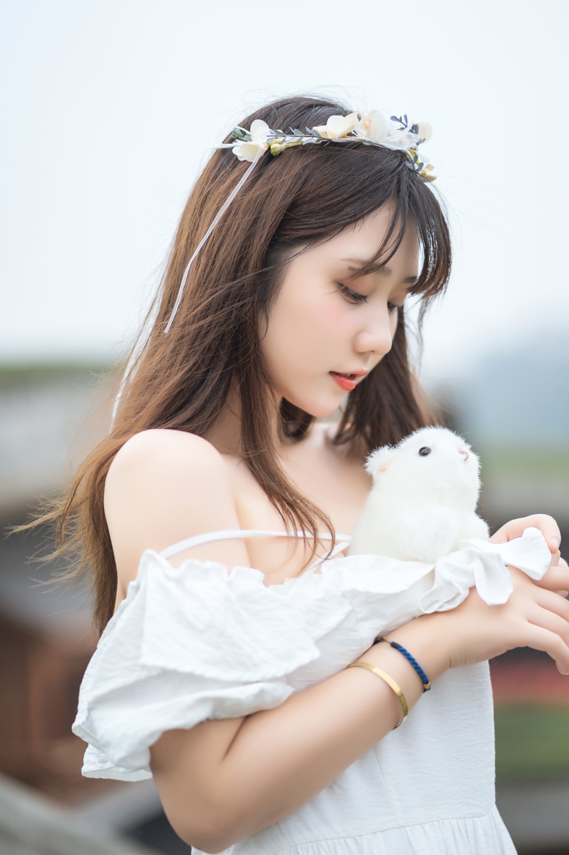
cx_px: 284
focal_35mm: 85
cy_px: 428
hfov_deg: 16.1
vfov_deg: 23.9
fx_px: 2016
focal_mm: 85
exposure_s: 1/1250
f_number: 1.8
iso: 250
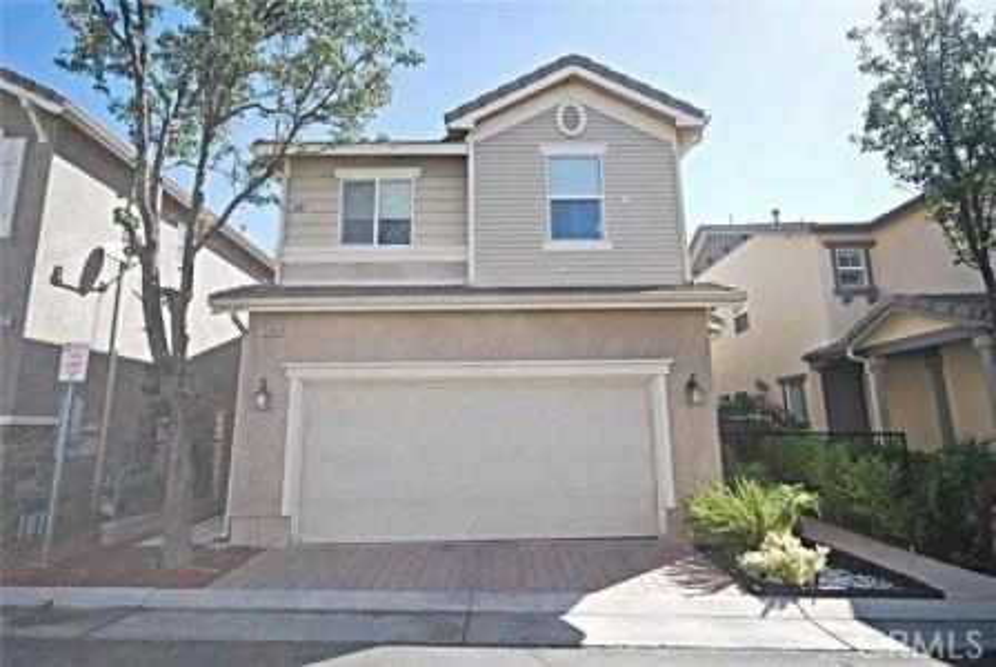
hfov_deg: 89.9
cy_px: 334
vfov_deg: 67.5
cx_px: 498
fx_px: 499
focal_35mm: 18
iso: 100
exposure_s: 1/160
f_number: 6.3
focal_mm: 12
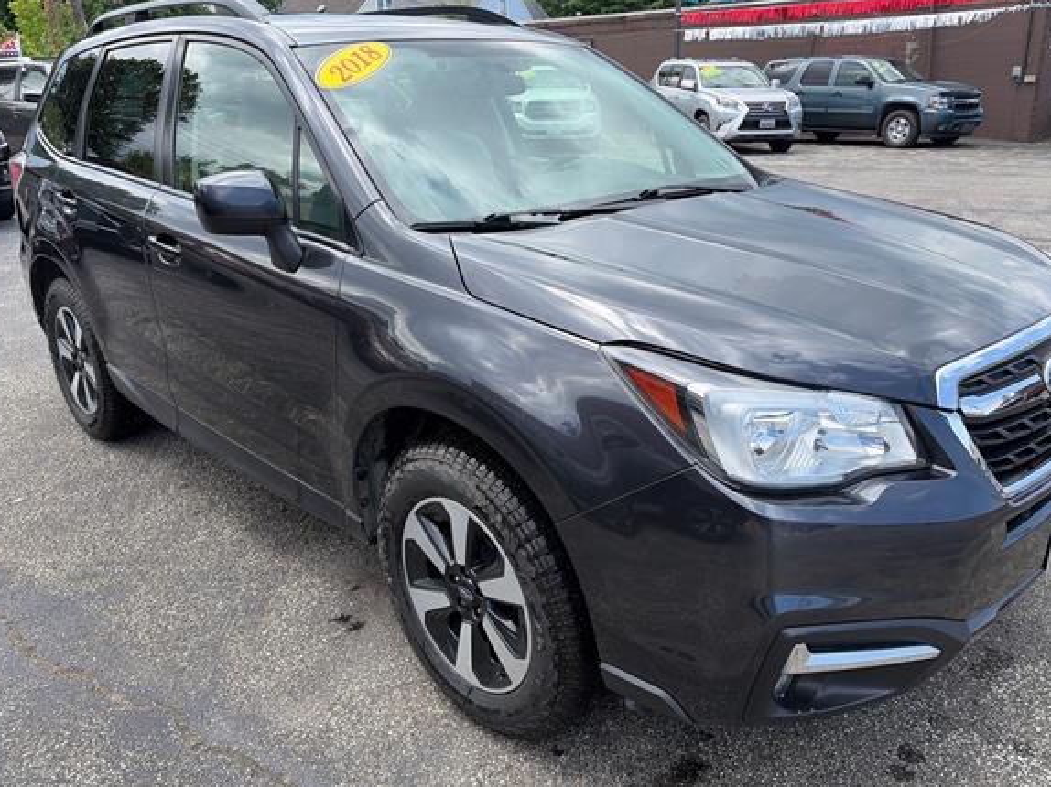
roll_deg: +1.4
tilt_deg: -17.8
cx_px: 535
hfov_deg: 61.7
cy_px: 394
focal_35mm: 29
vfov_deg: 48.2
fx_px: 880
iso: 50
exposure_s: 1/1048
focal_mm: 5.96
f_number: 1.6
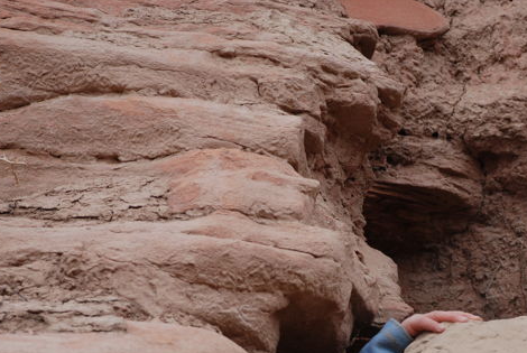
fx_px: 3179
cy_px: 299
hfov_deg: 9.5
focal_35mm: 217
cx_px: 414
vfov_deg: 6.3
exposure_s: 1/200
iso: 250
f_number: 5.6
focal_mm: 85
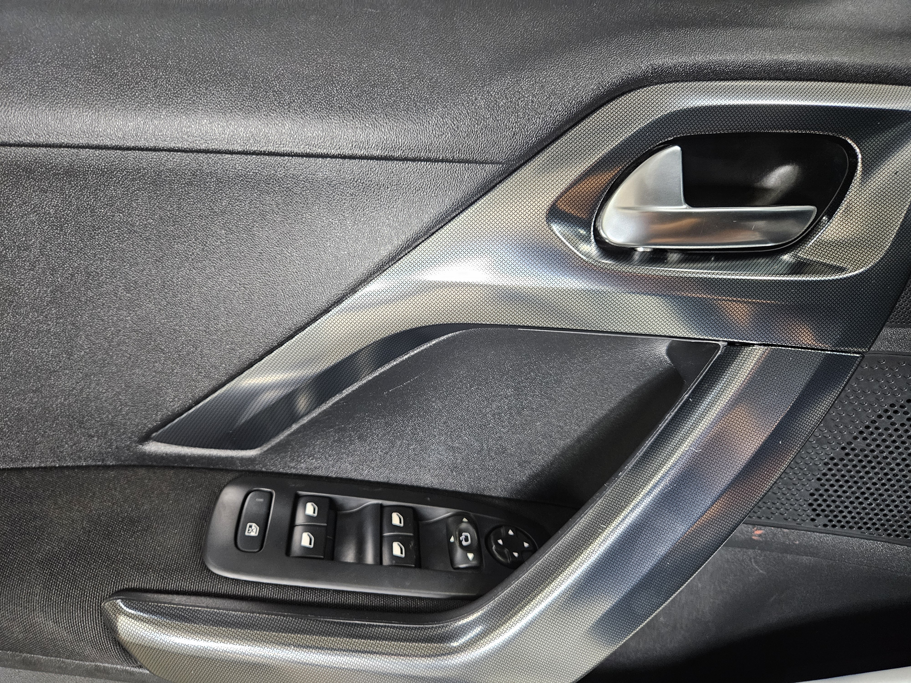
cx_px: 456
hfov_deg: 73.9
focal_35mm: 23
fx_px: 605
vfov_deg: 58.9
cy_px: 342
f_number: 1.8
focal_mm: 5.4
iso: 640
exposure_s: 1/60
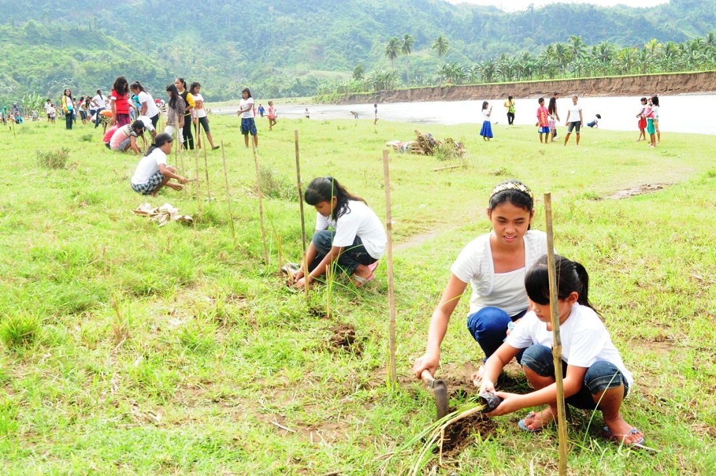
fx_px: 834
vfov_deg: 31.8
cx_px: 358
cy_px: 238
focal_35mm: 42
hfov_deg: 46.4
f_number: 16
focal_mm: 28
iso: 1250
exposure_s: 1/125
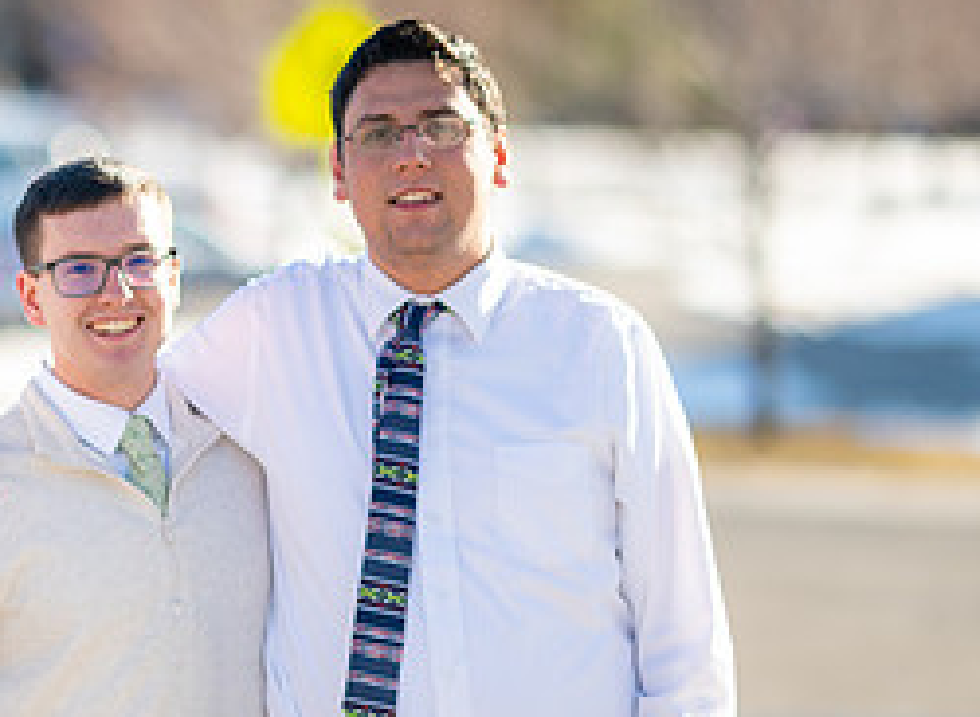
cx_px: 49
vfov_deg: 5.4
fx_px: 7663
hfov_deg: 7.3
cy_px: 359
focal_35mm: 273
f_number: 1.4
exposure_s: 1/6400
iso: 320
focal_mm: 105
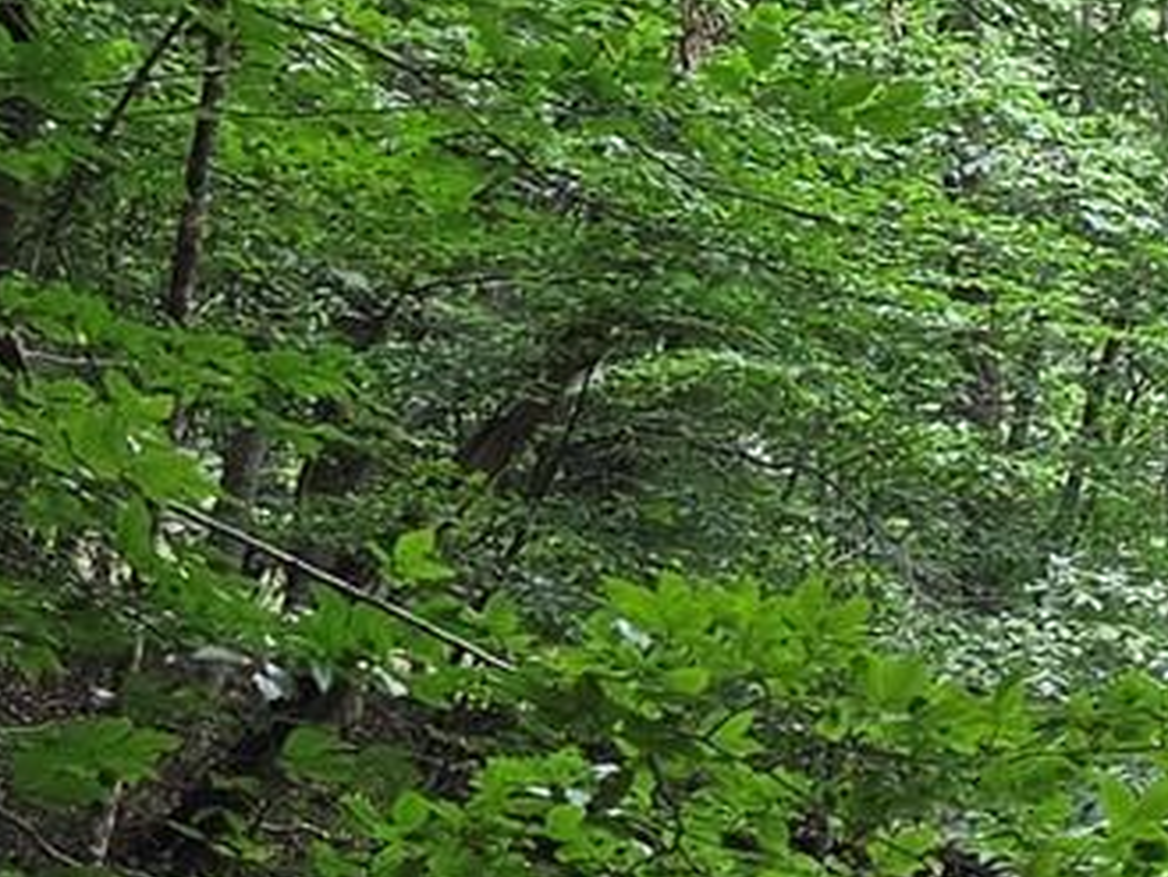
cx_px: 2514
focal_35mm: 143
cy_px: 440
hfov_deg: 11.9
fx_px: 4827
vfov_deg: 10.4
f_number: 1.8
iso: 80
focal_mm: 5.4
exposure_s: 1/180
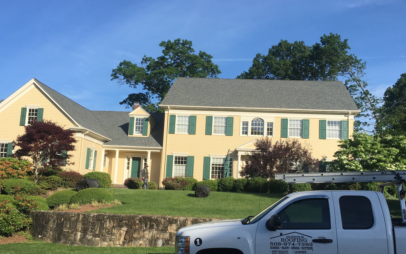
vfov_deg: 34.4
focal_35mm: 37
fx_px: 409
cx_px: 225
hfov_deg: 52.6
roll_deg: -2.8
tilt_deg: +8.9
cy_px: 142
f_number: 2.2
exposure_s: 1/1832
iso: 25
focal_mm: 4.15
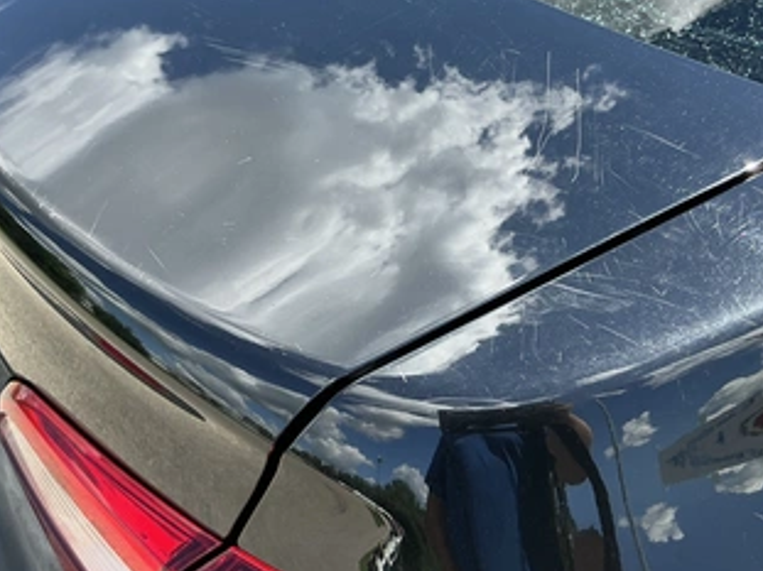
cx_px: 417
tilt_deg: -38.3
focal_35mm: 36
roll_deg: +2.0
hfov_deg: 51.3
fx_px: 793
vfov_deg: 39.3
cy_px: 208
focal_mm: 3
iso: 25
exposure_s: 1/469
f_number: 1.8
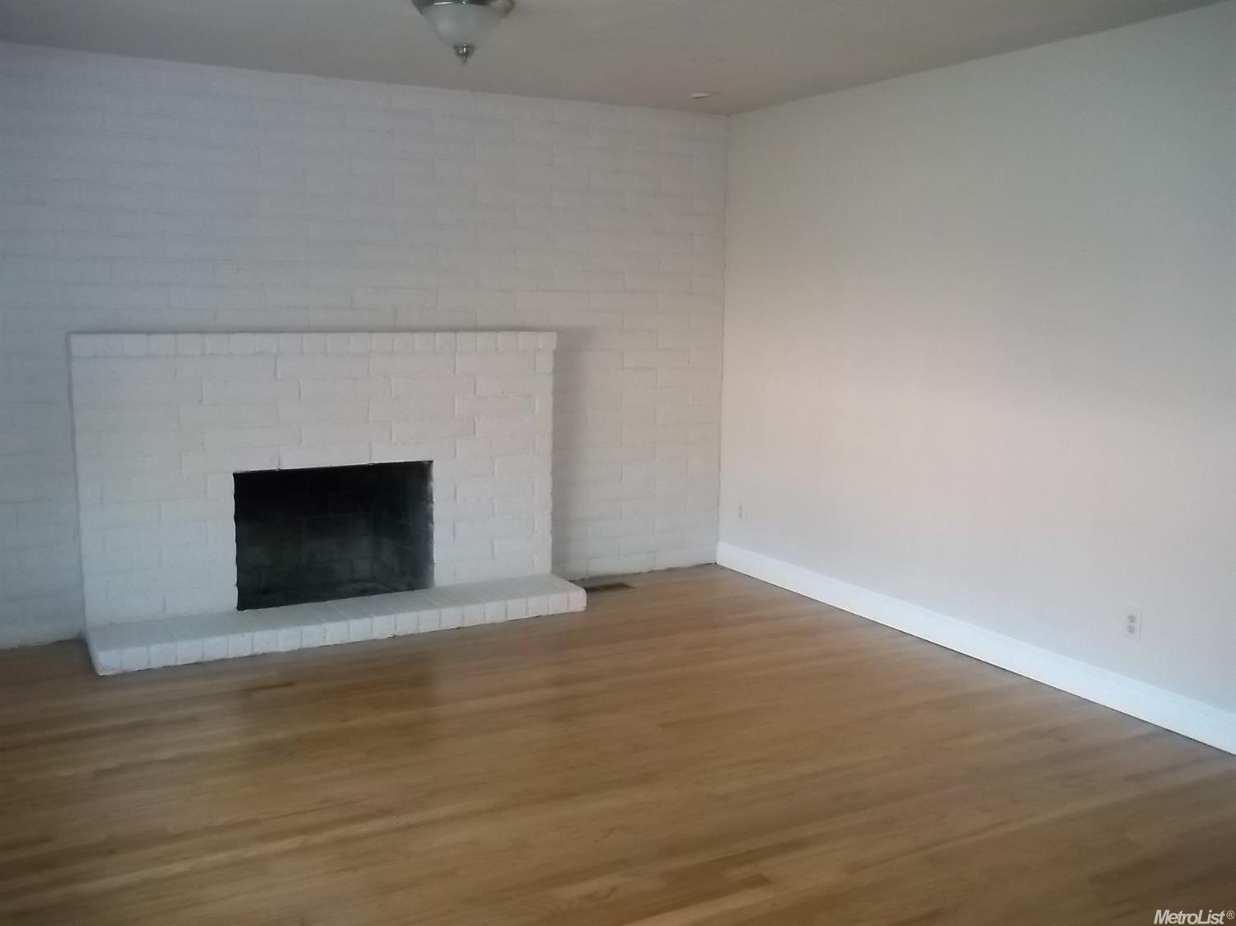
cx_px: 618
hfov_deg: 56.8
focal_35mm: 32
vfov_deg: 44.1
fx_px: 1142
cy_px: 463
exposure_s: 1/30
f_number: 2.9
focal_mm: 5.7
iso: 400
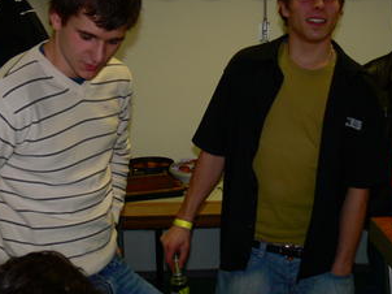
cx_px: 205
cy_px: 108
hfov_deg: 31.7
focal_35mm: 61
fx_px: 690
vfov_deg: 23.9
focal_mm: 8.2
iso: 100
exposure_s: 1/30
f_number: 2.8
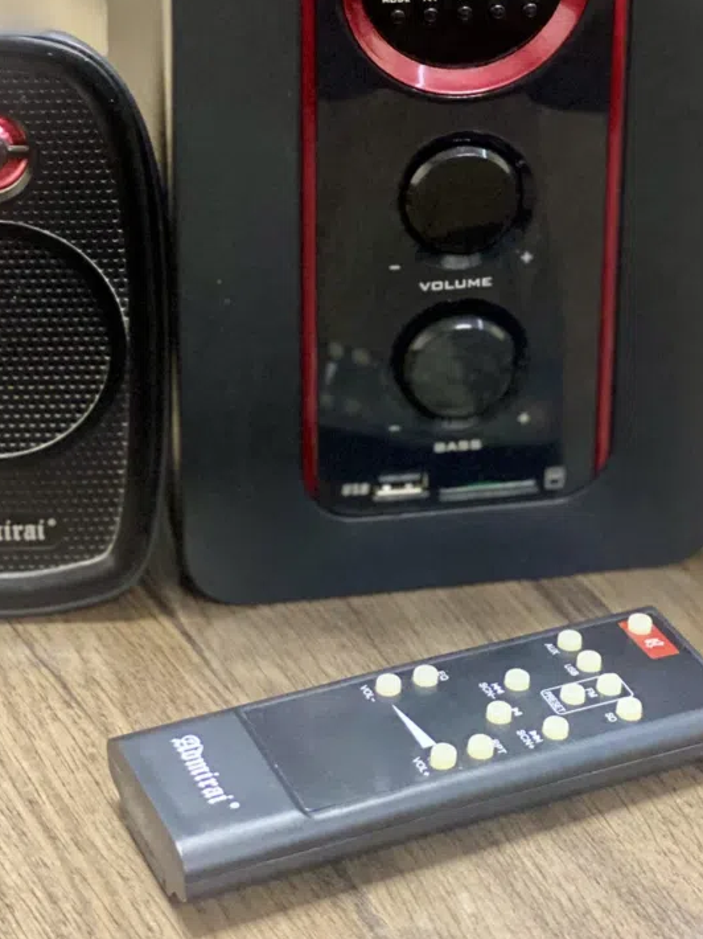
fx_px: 2709
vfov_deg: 19.3
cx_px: 383
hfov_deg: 14.8
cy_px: 81
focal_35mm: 100
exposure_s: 1/20
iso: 500
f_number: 2
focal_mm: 6
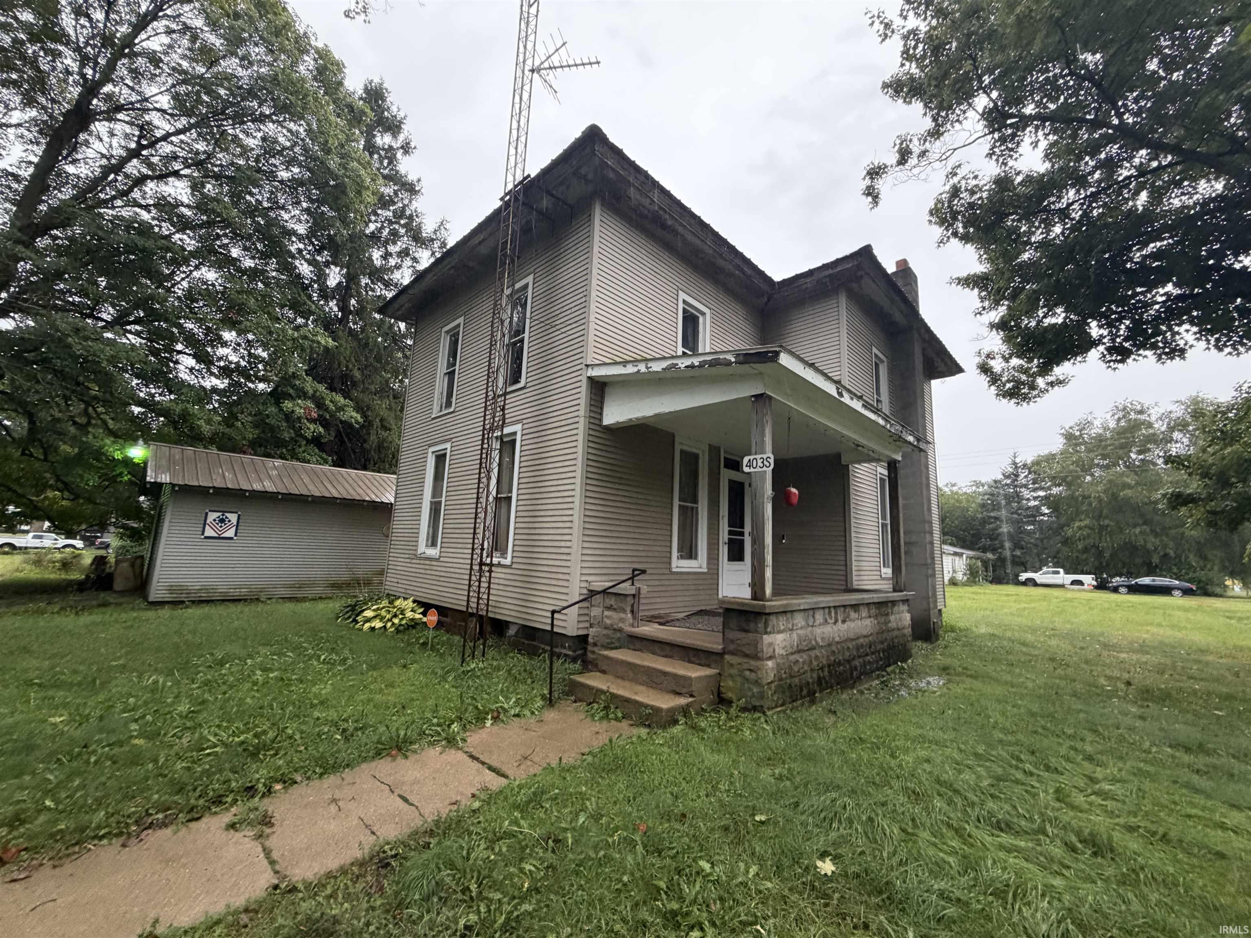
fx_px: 506
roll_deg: -4.5
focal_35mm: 14
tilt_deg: +10.2
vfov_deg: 85.7
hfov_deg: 102.1
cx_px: 626
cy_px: 469
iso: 320
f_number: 2.2
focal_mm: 2.22
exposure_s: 1/100
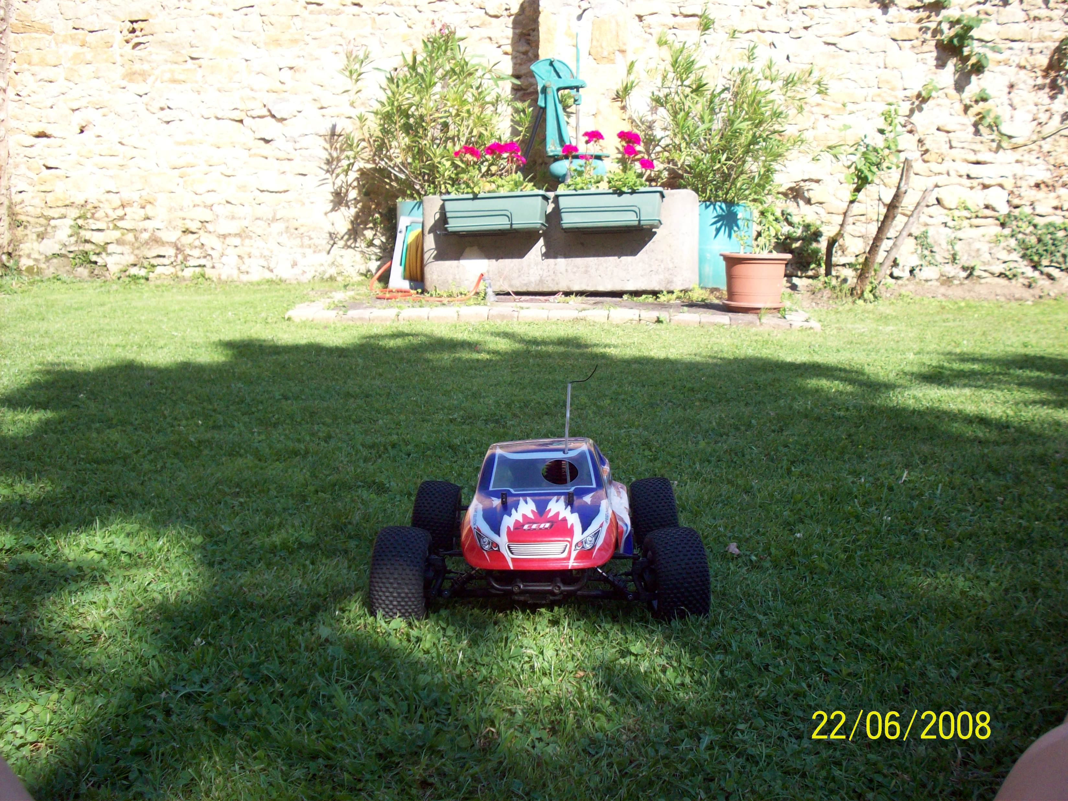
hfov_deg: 50.1
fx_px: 1142
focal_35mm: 37
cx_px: 534
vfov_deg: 38.7
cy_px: 400
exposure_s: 1/451
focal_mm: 6.2
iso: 80
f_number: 2.8
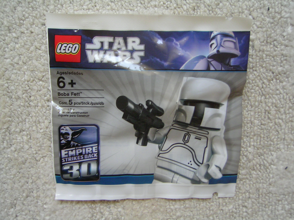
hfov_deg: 51.4
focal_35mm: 36
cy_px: 110
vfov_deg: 39.7
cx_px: 147
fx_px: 306
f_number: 2.8
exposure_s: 1/5.5
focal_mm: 5.6
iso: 100
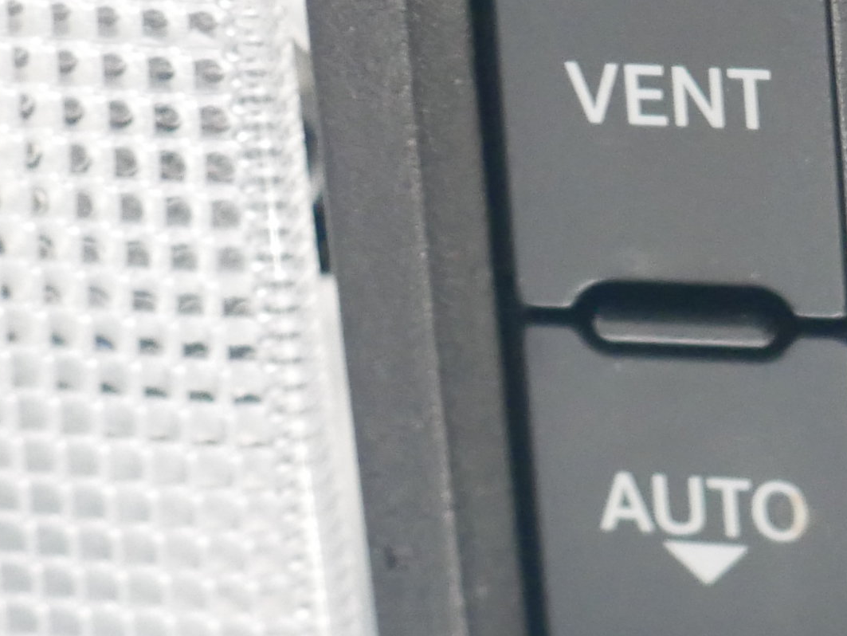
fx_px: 5287
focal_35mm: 216
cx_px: 1754
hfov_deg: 8.6
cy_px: 296
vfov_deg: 6.9
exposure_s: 1/60
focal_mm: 25
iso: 1250
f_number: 5.3
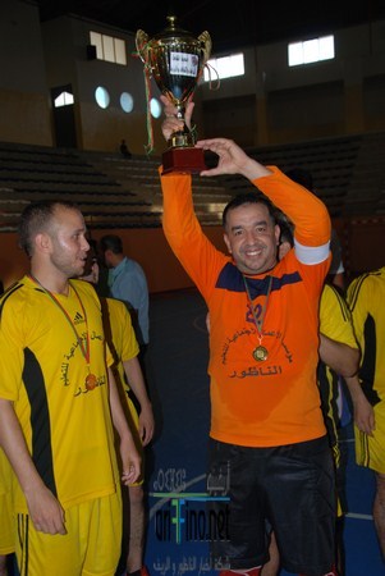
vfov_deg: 41.1
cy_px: 288
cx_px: 192
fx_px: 768
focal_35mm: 48
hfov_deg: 28.1
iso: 200
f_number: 4.2
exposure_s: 1/60
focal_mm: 32
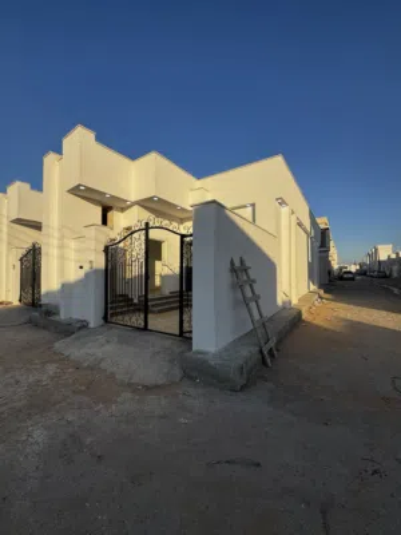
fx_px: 216
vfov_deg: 102.1
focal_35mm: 14
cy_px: 268
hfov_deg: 85.7
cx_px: 200
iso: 40
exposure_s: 1/2208
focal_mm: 2.22
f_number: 2.2
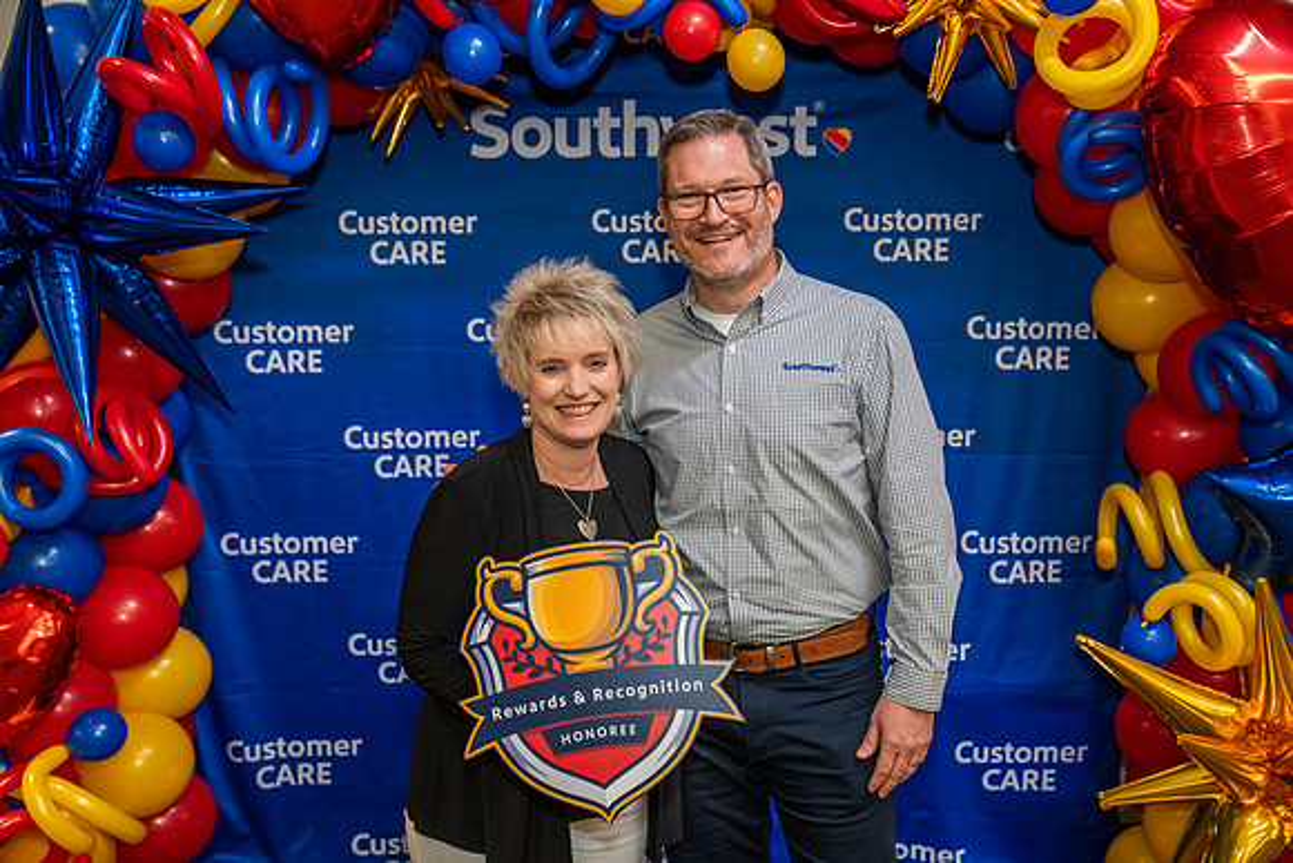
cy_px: 432
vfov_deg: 35.1
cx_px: 646
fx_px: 1365
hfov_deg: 50.7
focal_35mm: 38
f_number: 4
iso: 1250
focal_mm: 38
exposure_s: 1/160
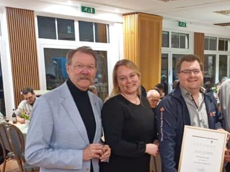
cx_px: 180
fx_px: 312
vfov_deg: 30.5
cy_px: 123
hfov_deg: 39.1
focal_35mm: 47
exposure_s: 1/25
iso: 640
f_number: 1.8
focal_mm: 4.65
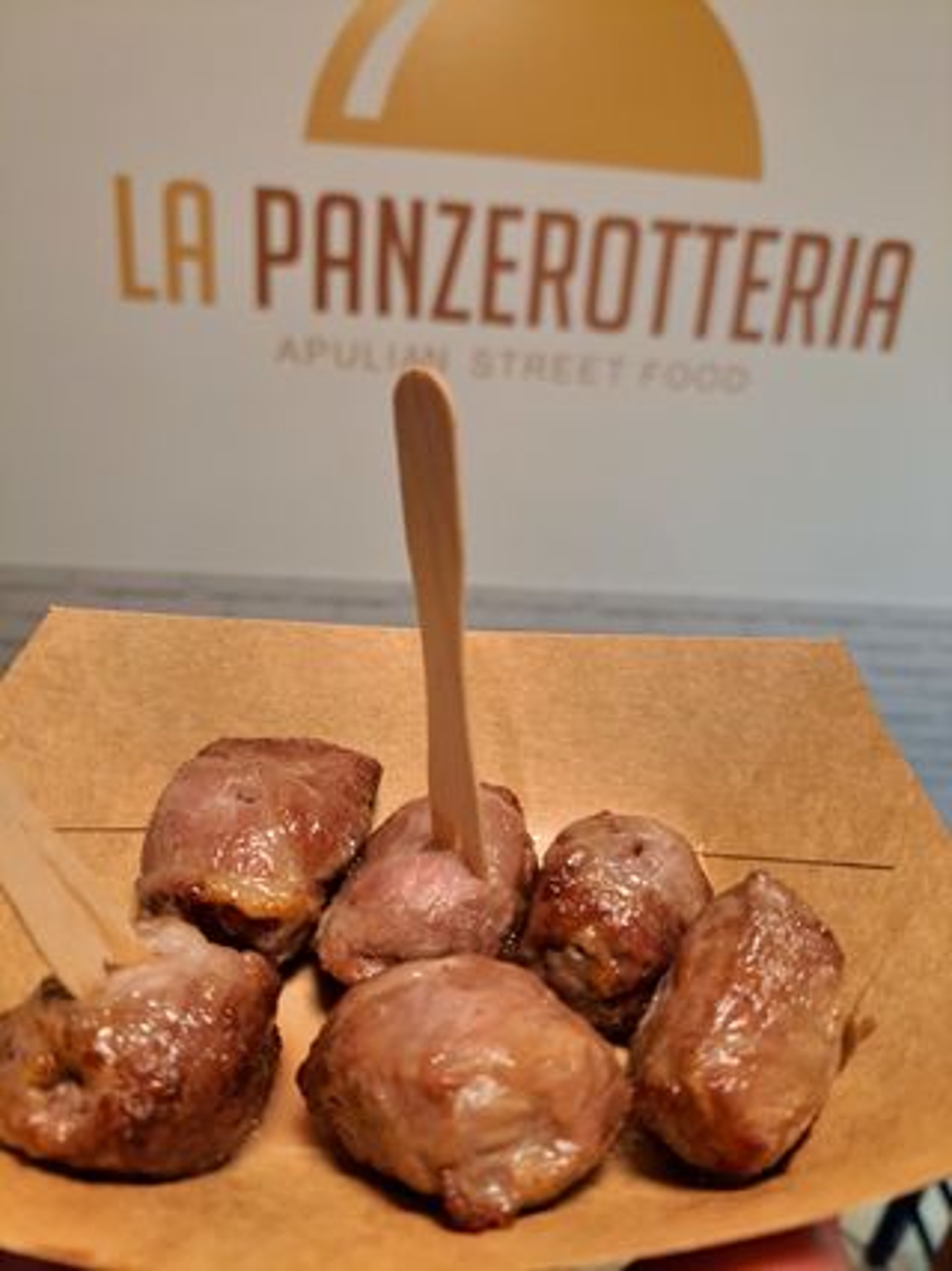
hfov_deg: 56.8
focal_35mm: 24
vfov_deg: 71.6
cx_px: 476
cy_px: 636
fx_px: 880
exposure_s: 1/50
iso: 200
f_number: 1.8
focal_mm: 5.23
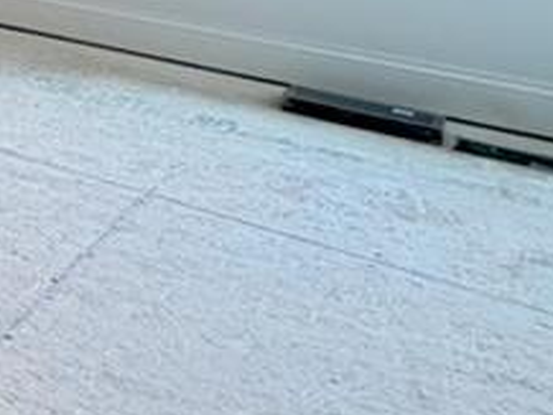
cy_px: -262
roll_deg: -0.4
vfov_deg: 18.8
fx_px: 1055
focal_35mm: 66
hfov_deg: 20.4
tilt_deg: -0.4
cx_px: -451
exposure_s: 1/120
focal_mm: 2.22
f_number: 2.2
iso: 250
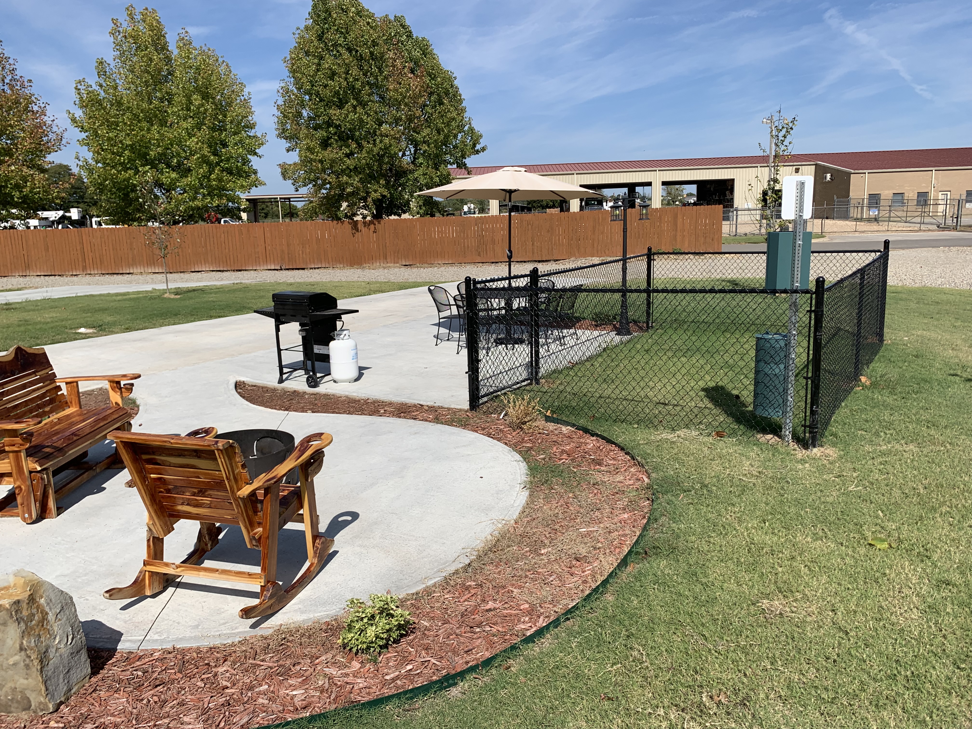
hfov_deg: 67.3
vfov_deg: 53.1
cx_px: 486
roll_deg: +2.7
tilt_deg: -10.7
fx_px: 730
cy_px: 364
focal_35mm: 26
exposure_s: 1/3650
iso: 25
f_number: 1.8
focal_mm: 4.25
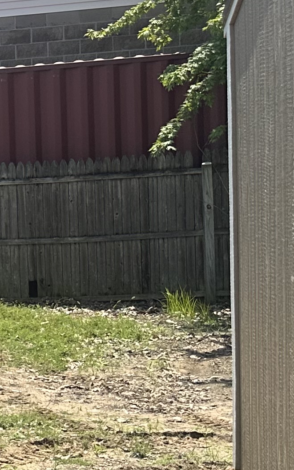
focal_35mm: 97
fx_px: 1243
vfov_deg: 21.4
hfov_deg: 10.5
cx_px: -519
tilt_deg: -2.6
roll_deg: +4.0
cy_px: 289
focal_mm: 6.86
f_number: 1.78
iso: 80
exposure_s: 1/2469
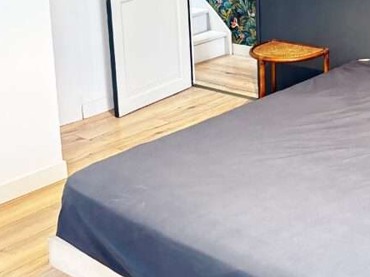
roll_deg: +0.3
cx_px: 369
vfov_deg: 23.2
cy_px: -15
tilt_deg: -8.6
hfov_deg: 30.0
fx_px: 641
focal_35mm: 60
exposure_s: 1/25
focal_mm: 5.96
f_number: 1.6
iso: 800
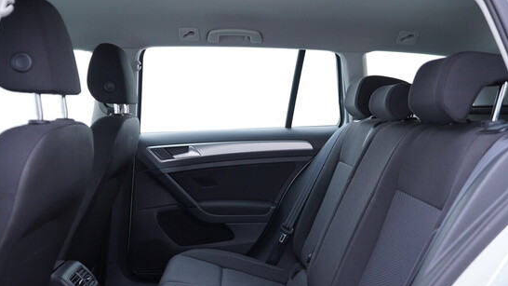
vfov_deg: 31.1
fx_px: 512
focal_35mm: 38
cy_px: 163
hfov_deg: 52.8
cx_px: 253
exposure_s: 1/40
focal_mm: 24
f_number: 2.8
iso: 200
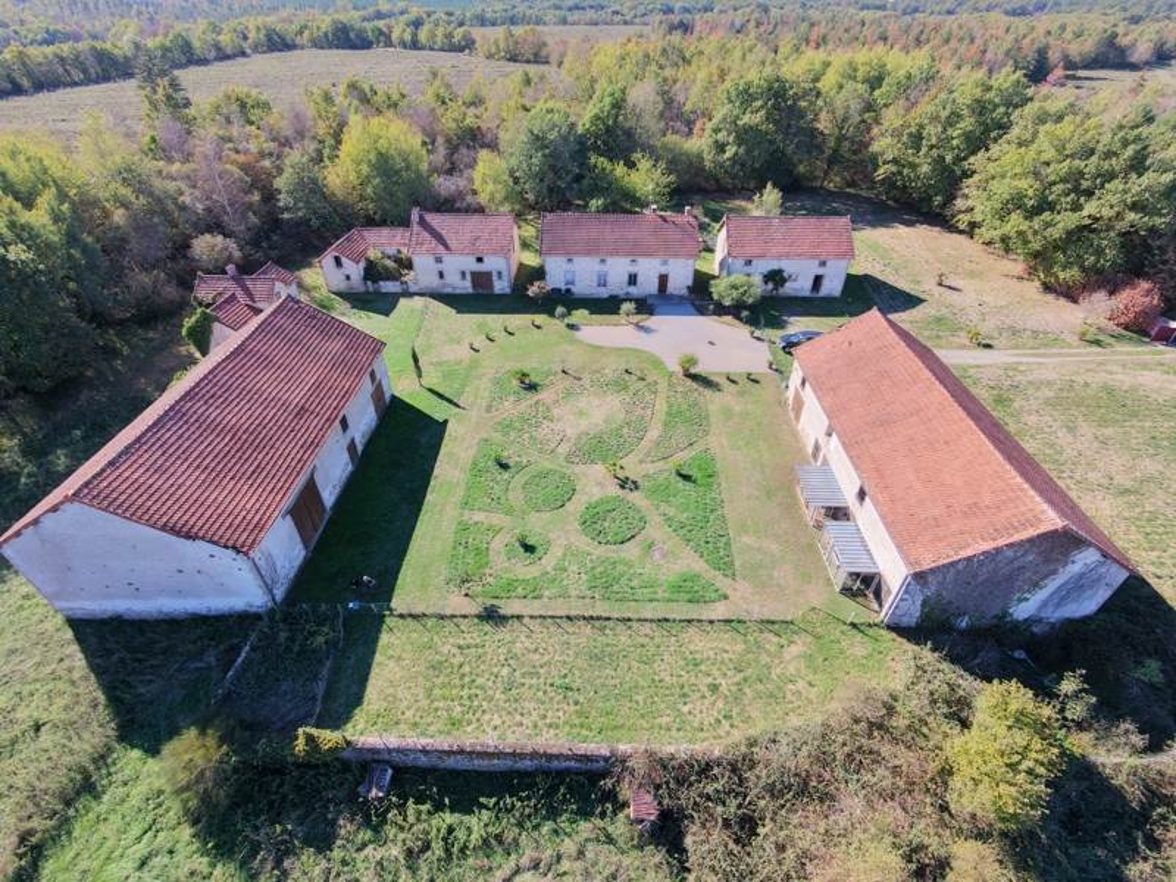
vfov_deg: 78.1
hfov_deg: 94.5
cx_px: 588
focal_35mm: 16
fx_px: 544
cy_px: 441
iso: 100
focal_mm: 3.05
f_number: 2.2
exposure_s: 1/240
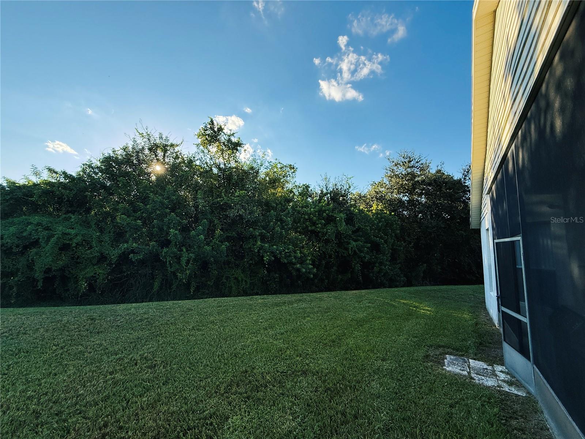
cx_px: 292
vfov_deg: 85.7
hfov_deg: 102.1
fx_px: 237
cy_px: 220
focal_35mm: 14
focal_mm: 2.22
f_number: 2.2
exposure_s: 1/1167
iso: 64
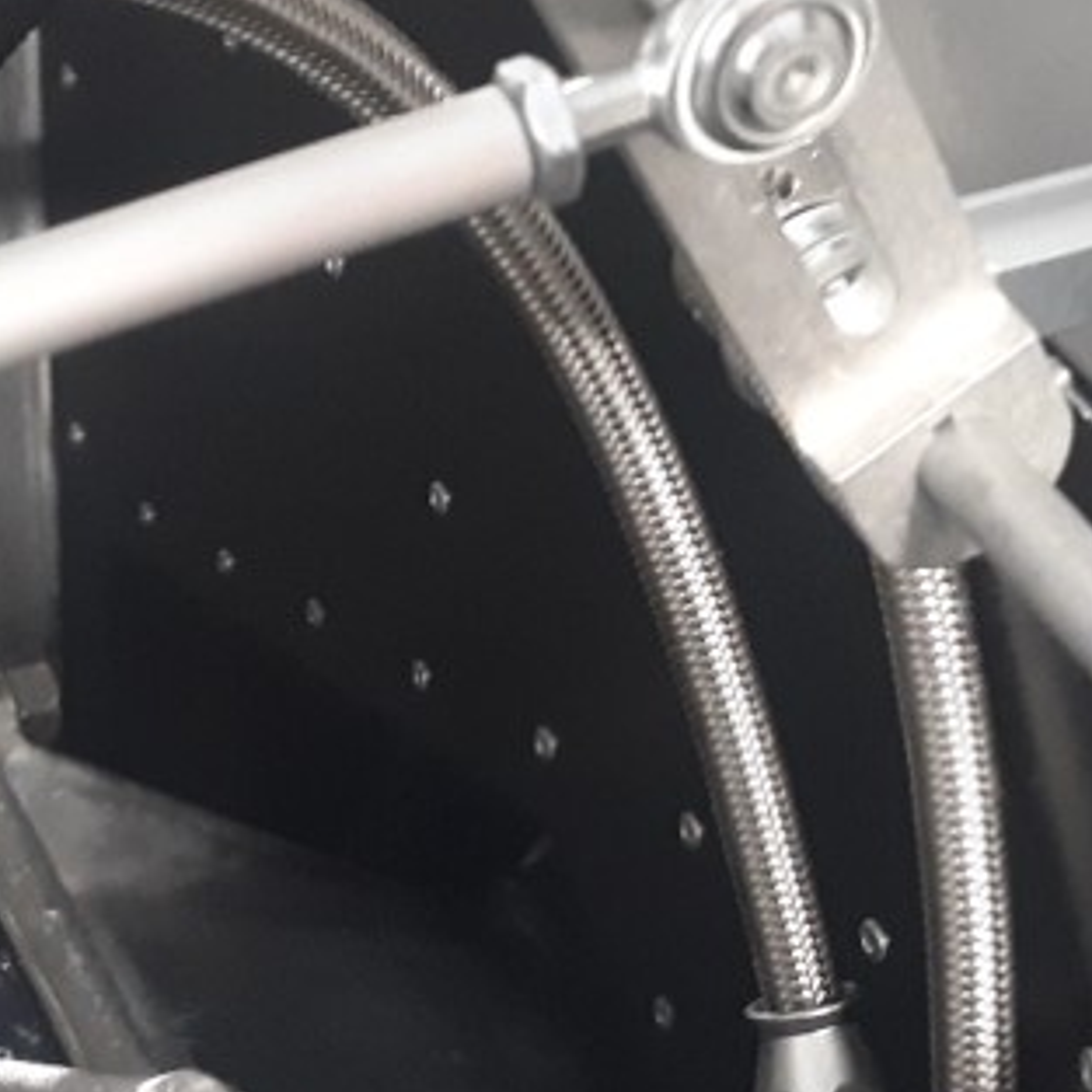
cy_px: 631
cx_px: 426
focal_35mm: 81
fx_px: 2891
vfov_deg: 21.4
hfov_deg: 21.4
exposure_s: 1/20
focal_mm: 3.7
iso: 640
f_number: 1.7
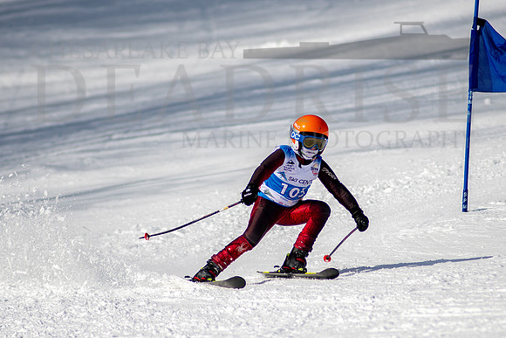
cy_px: 194
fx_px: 9501
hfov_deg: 3.1
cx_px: 286
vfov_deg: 2.0
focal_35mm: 676
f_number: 2.8
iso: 100
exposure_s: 1/6400
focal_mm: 300
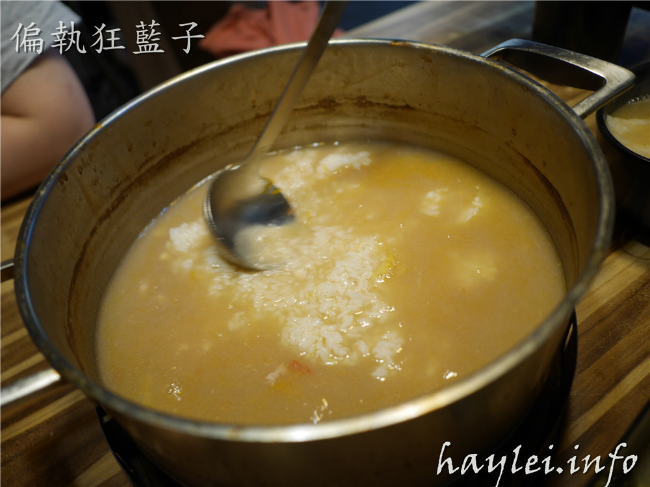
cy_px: 244
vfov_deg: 46.8
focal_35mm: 30
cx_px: 325
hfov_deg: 60.0
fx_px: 563
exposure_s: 1/60
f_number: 1.7
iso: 200
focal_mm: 15
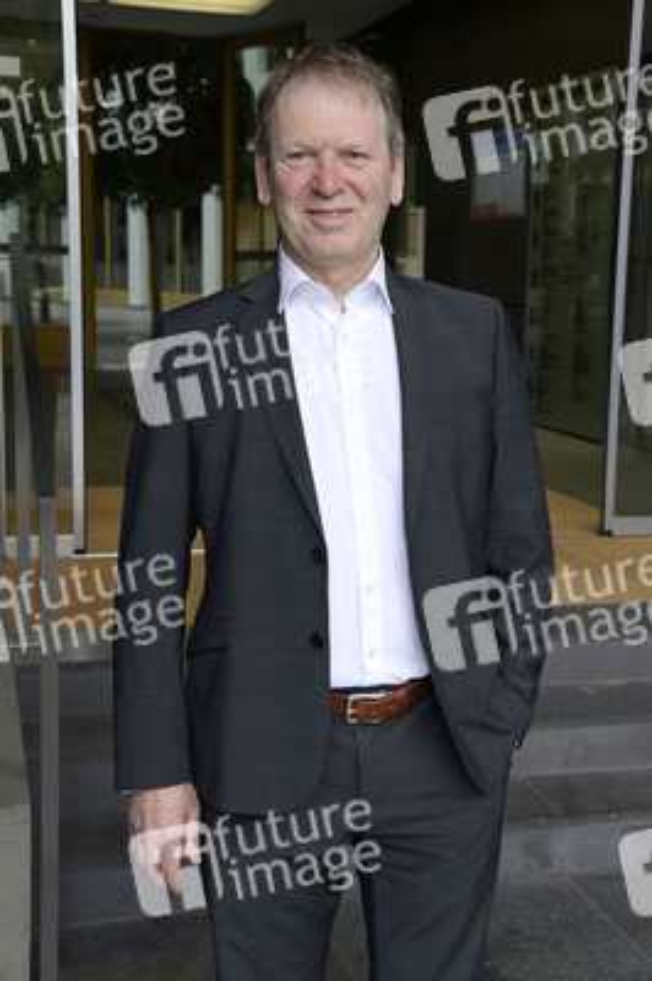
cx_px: 326
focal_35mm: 48
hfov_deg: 28.0
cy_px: 490
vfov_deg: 41.1
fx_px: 1306
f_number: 7.1
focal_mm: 48
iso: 1250
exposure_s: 1/250
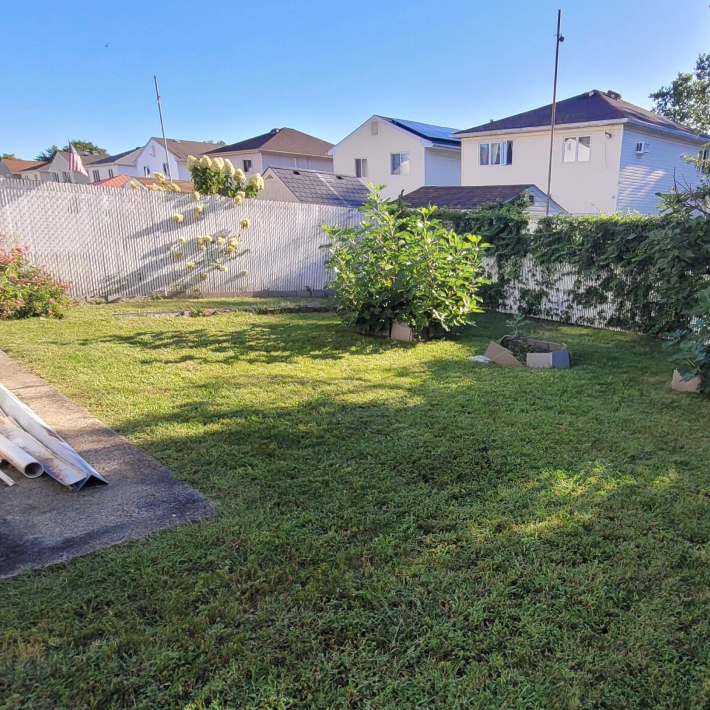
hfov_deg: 60.9
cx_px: 490
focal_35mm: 25
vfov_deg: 62.4
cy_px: 425
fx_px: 580
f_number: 2.2
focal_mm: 1.74
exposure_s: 1/447
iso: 40
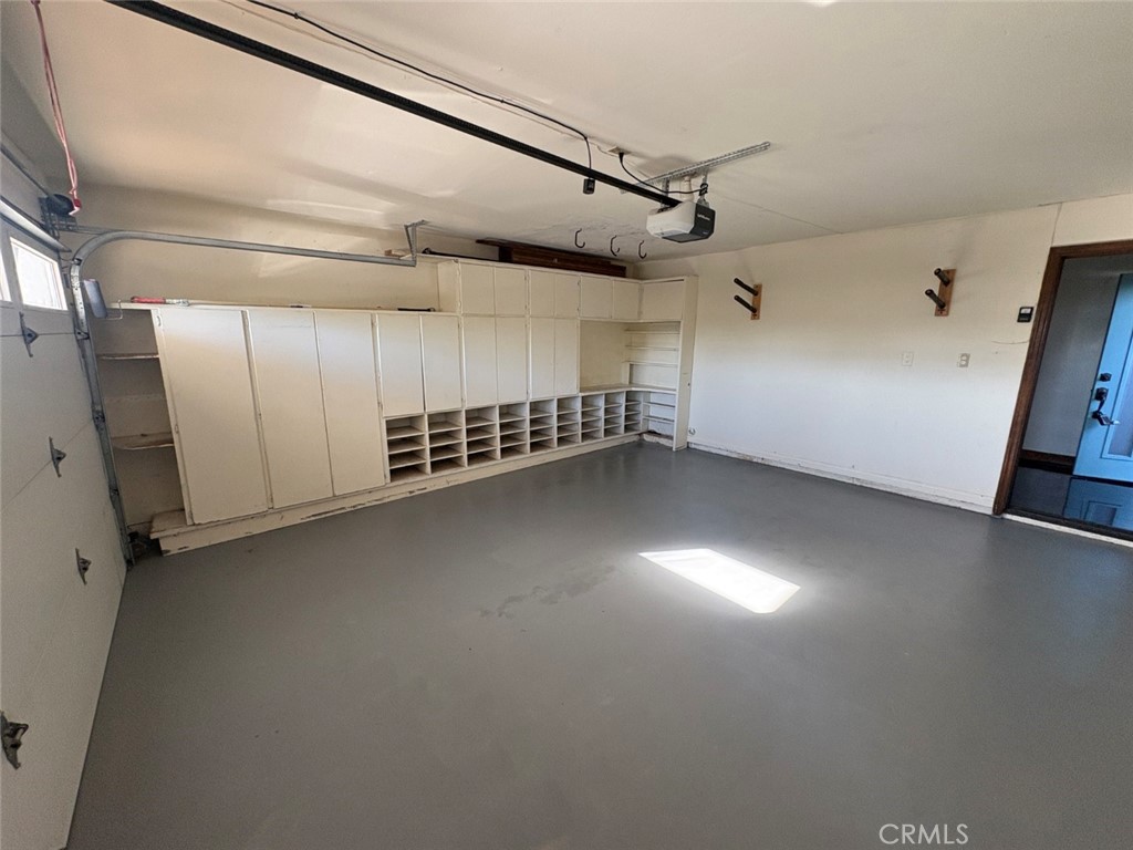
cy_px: 425
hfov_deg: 102.1
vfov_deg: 85.7
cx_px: 566
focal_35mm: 14
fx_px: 458
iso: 200
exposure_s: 1/99
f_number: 2.2
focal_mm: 2.22
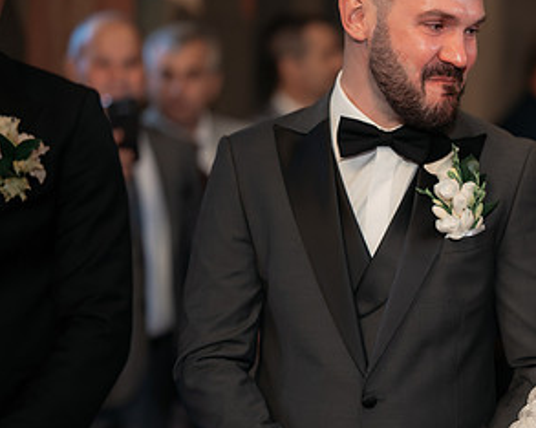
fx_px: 2505
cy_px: 256
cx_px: 498
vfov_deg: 9.8
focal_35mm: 158
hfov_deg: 12.1
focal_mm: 85
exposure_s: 1/200
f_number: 2
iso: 1600
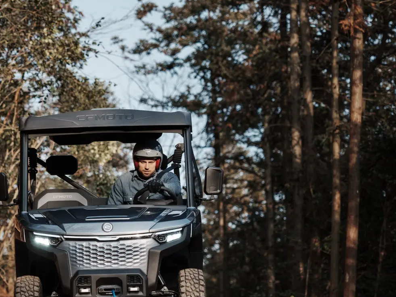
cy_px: 183
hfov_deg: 10.0
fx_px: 2254
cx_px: 33
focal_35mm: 197
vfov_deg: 7.5
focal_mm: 105
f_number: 3.2
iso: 100
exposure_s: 1/640
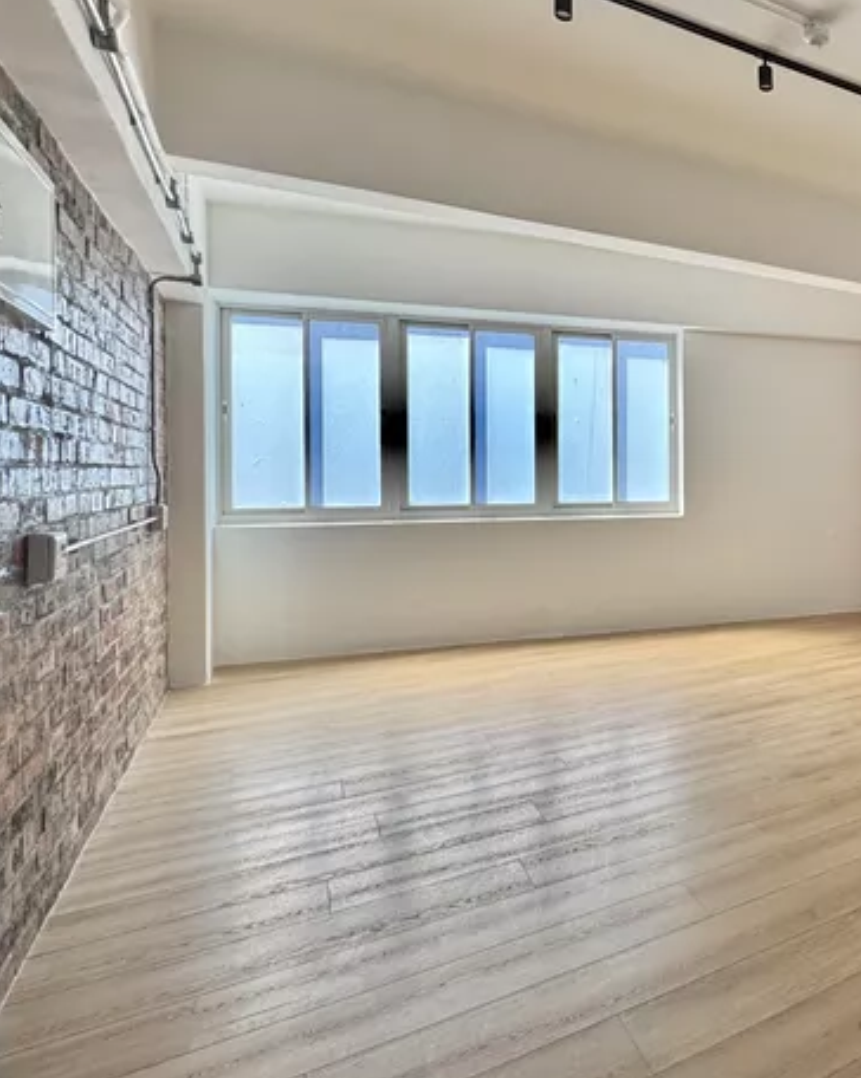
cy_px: 482
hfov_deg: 48.2
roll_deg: +0.1
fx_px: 765
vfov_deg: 70.1
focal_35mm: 24
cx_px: 866
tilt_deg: -1.3
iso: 40
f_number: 2.2
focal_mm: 2.22
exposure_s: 1/156
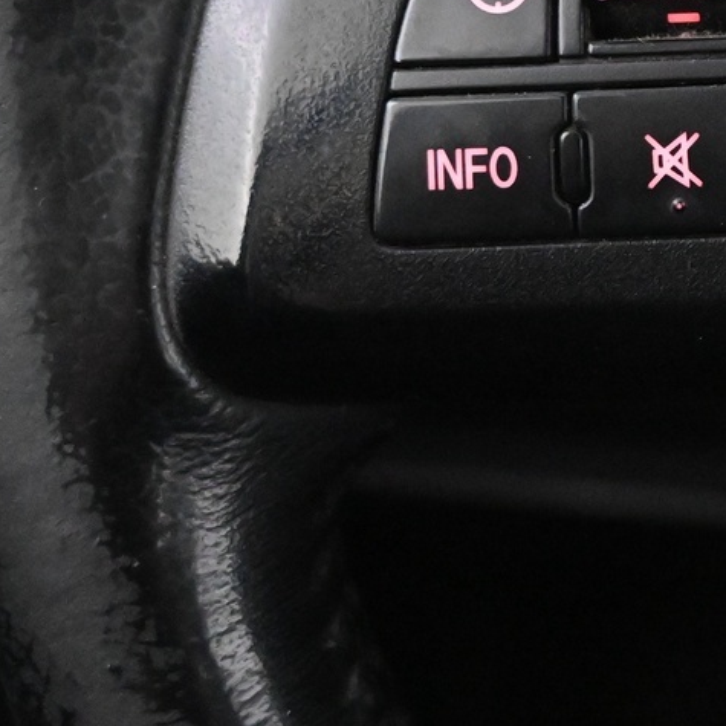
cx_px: 857
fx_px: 2116
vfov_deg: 19.1
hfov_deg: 18.5
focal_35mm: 89
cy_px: 47
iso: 9000
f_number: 3.8
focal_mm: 20.5
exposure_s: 1/30
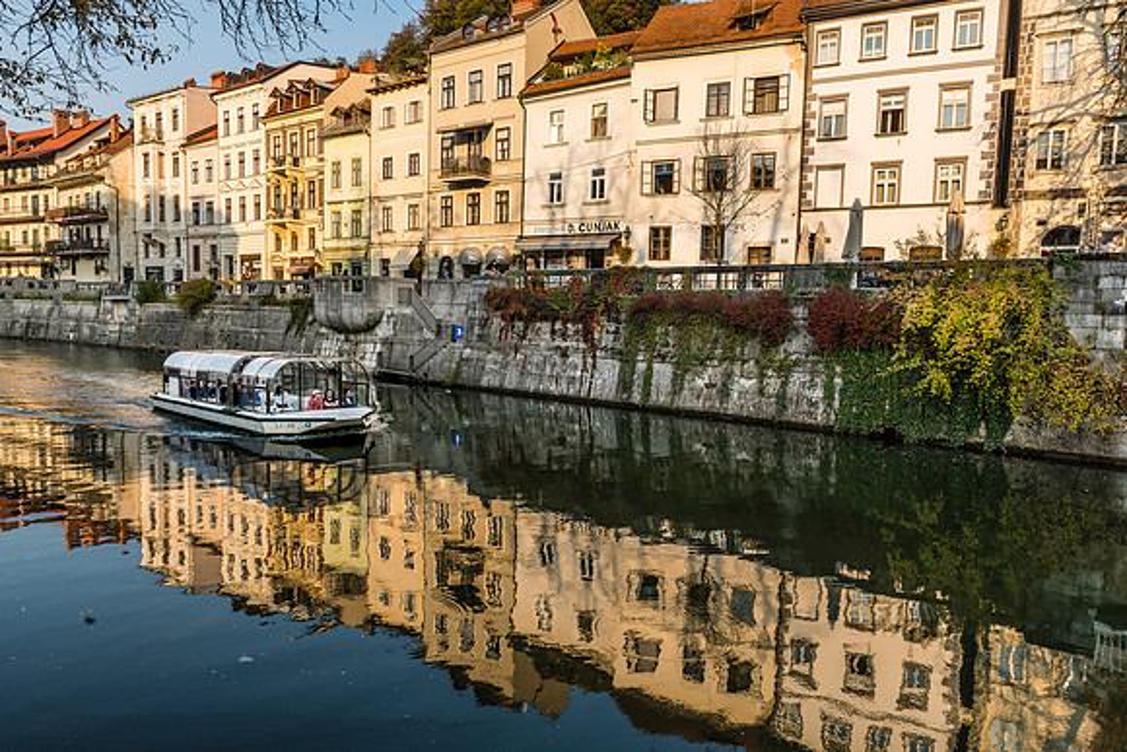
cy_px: 376
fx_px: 751
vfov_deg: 53.2
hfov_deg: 73.7
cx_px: 564
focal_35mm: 24
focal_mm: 24
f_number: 11
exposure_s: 1/250
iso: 400
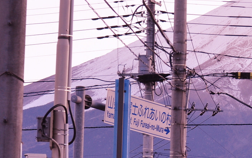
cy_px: 71
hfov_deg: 6.6
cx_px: 346
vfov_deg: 4.2
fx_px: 2150
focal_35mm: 313
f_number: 7.1
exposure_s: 1/40
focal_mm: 70
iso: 200
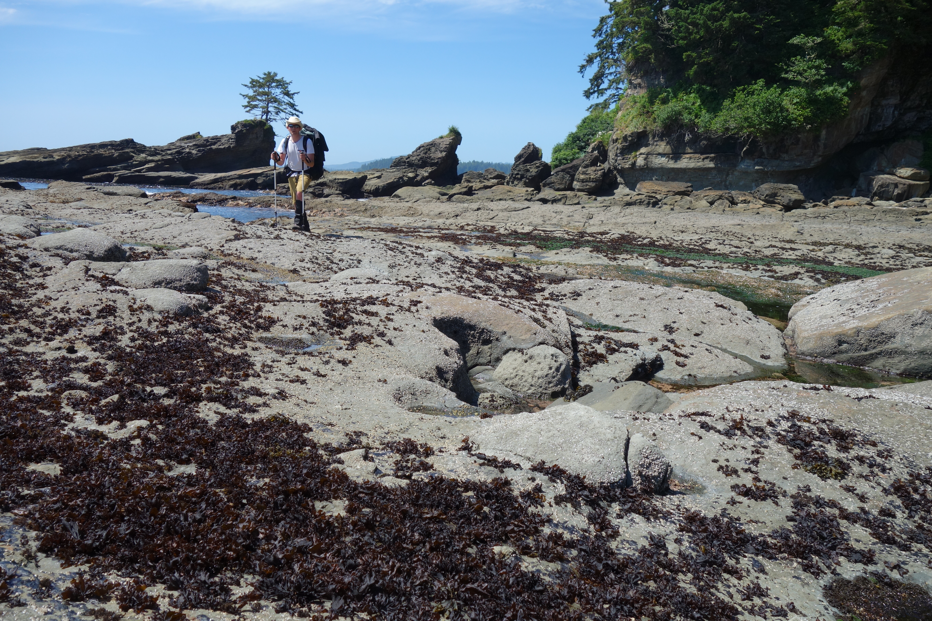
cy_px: 310
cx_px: 466
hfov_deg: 61.9
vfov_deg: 43.6
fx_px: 777
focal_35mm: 30
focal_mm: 11.18
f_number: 5.6
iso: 125
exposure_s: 1/400
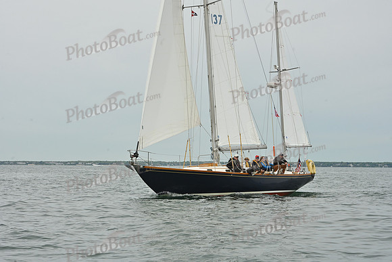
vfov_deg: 14.4
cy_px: 131
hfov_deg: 21.5
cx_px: 196
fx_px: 1035
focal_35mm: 95
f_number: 13
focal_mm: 95
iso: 320
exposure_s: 1/800
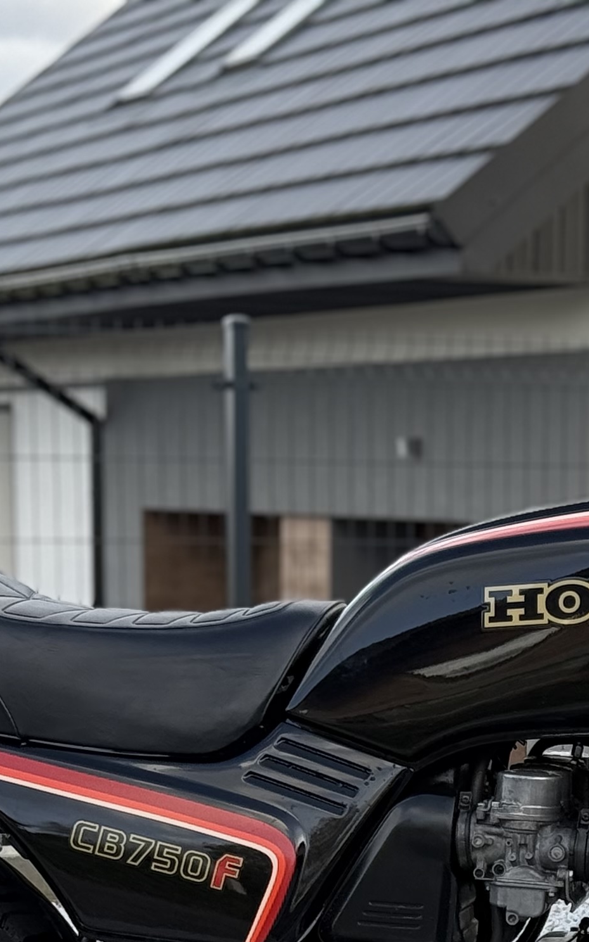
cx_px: 555
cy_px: 957
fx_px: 3545
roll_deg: -0.4
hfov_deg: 9.4
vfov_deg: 14.9
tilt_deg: -7.2
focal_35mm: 138
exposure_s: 1/719
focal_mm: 6.76
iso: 80
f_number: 1.78
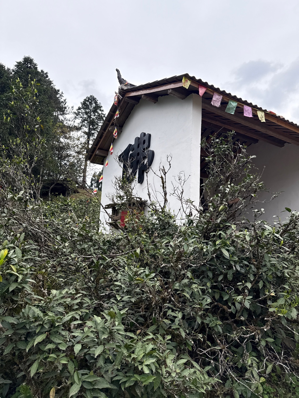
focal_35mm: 24
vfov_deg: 71.6
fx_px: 276
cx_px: 150
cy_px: 199
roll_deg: -1.1
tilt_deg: +14.2
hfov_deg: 56.8
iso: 100
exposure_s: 1/514
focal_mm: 6.76
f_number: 1.78
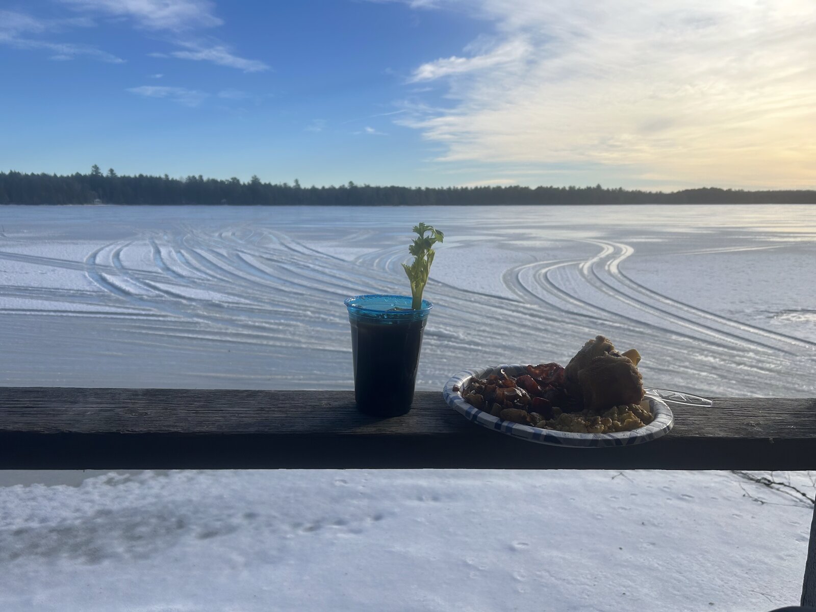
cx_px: 408
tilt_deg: -9.3
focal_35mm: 26
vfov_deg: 53.1
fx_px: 613
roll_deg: -0.4
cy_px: 306
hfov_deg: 67.3
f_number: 1.5
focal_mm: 5.7
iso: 50
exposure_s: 1/3704
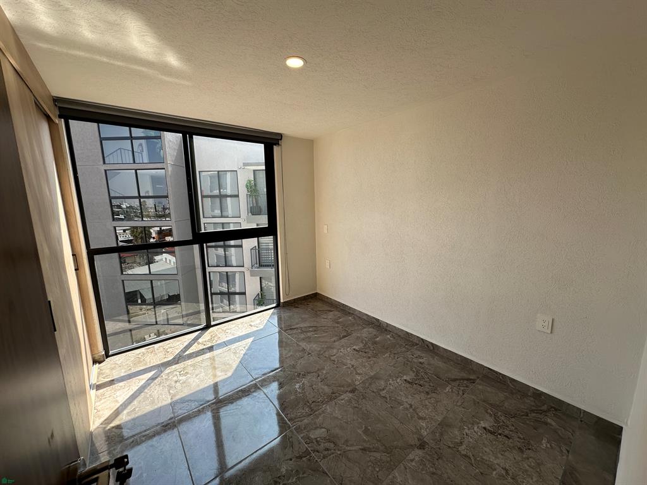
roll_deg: +0.5
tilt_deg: -8.2
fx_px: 262
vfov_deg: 85.7
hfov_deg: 102.1
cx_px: 324
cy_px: 242
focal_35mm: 14
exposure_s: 1/410
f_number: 2.2
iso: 40
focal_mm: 2.22
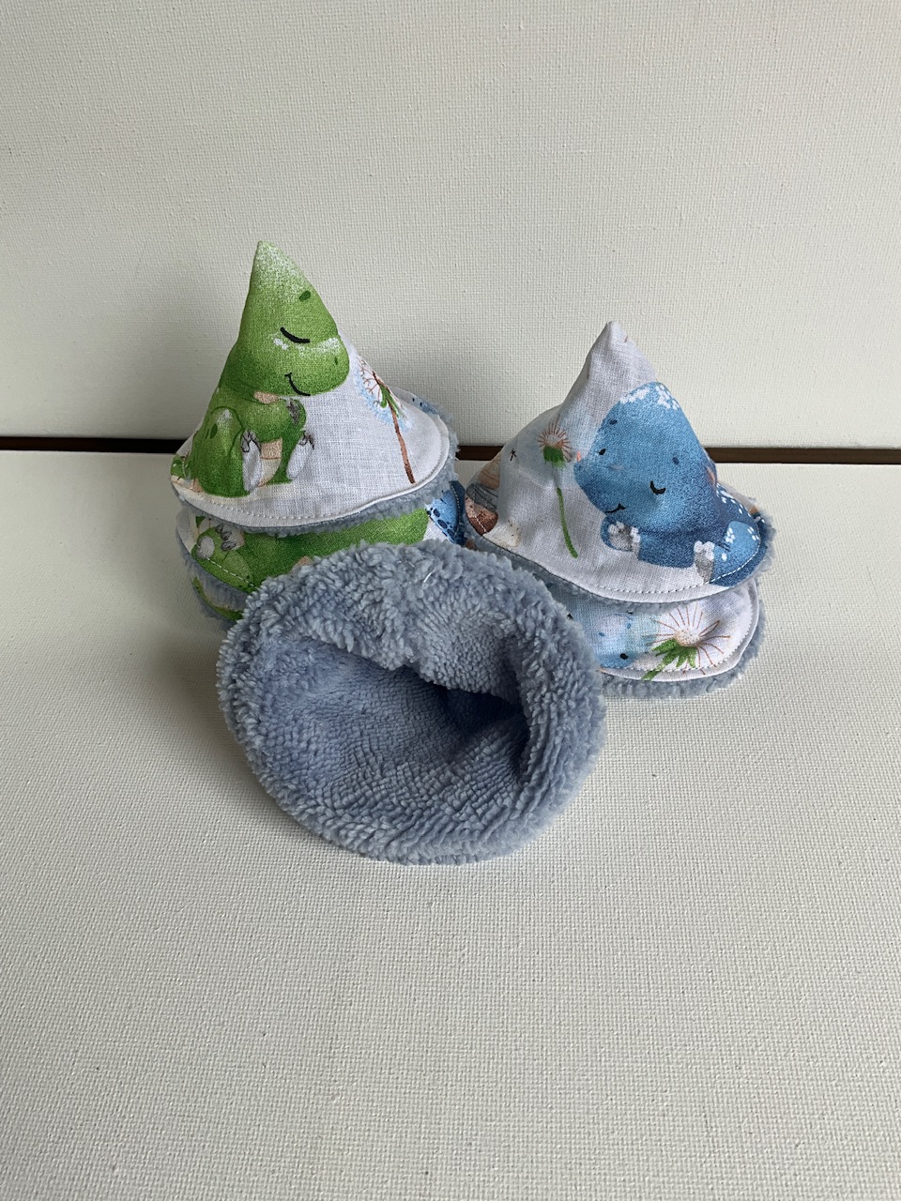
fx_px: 1006
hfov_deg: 48.2
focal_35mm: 29
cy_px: 600
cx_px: 450
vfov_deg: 61.7
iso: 16
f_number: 1.8
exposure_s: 1/120
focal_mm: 3
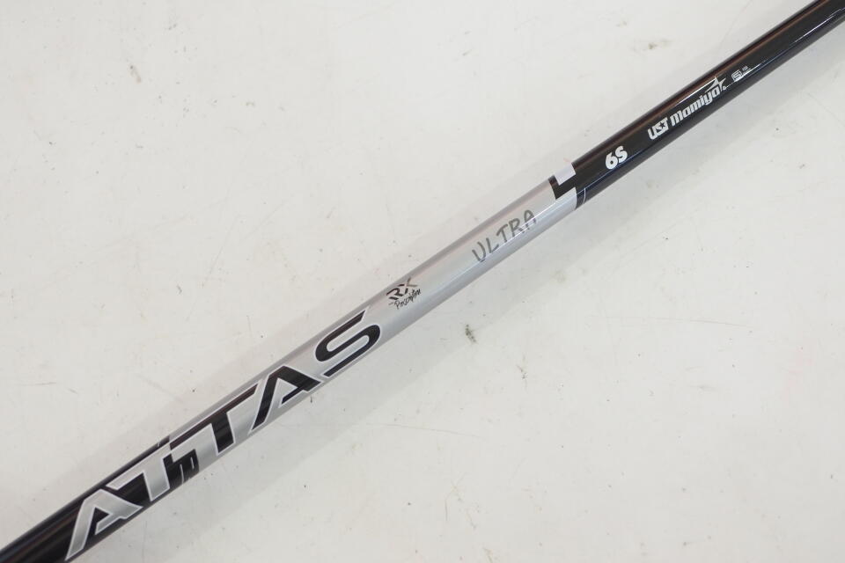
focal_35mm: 49
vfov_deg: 27.5
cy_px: 282
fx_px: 1150
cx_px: 422
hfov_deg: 40.3
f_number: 2.8
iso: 720
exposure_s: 1/125
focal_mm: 18.5
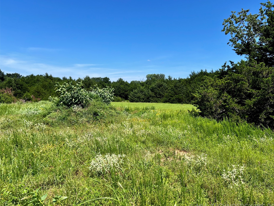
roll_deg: -0.9
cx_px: 142
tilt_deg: -3.1
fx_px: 214
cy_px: 104
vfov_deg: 51.4
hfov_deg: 65.3
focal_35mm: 27
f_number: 1.5
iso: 50
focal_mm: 5.7
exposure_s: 1/3165
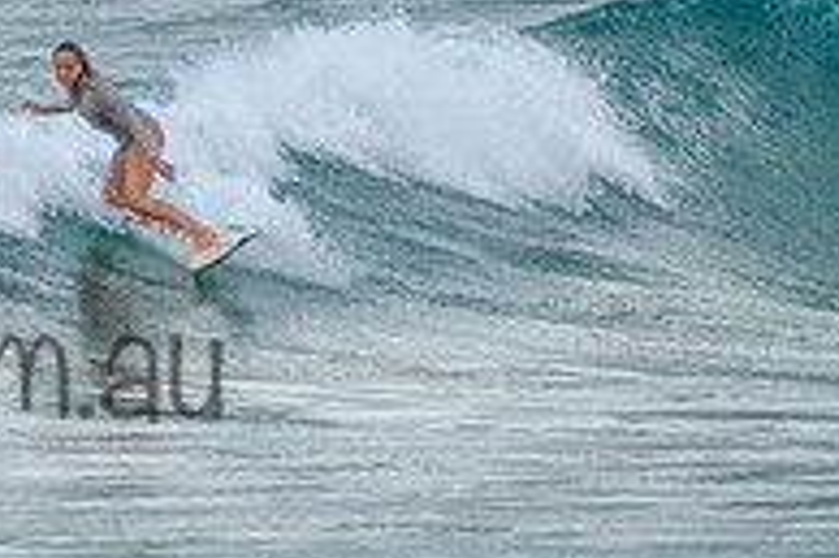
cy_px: 136
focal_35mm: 1644
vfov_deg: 0.8
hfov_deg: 1.3
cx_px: -50
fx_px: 38281
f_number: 5.6
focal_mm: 400
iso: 500
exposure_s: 1/2000
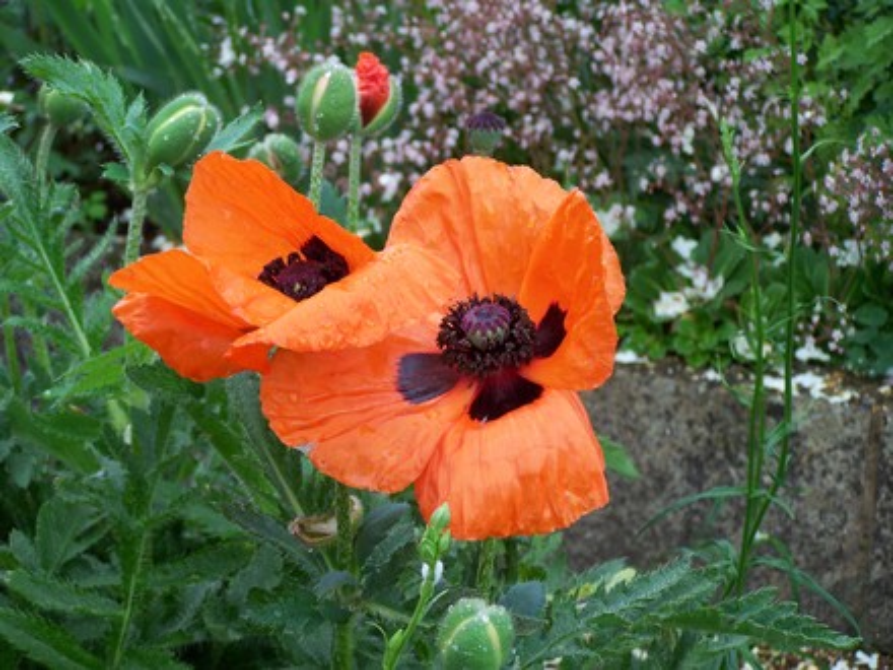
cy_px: 335
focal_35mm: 117
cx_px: 446
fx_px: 3018
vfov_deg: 12.7
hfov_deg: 16.8
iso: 64
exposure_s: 1/80
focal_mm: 19.4
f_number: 3.3
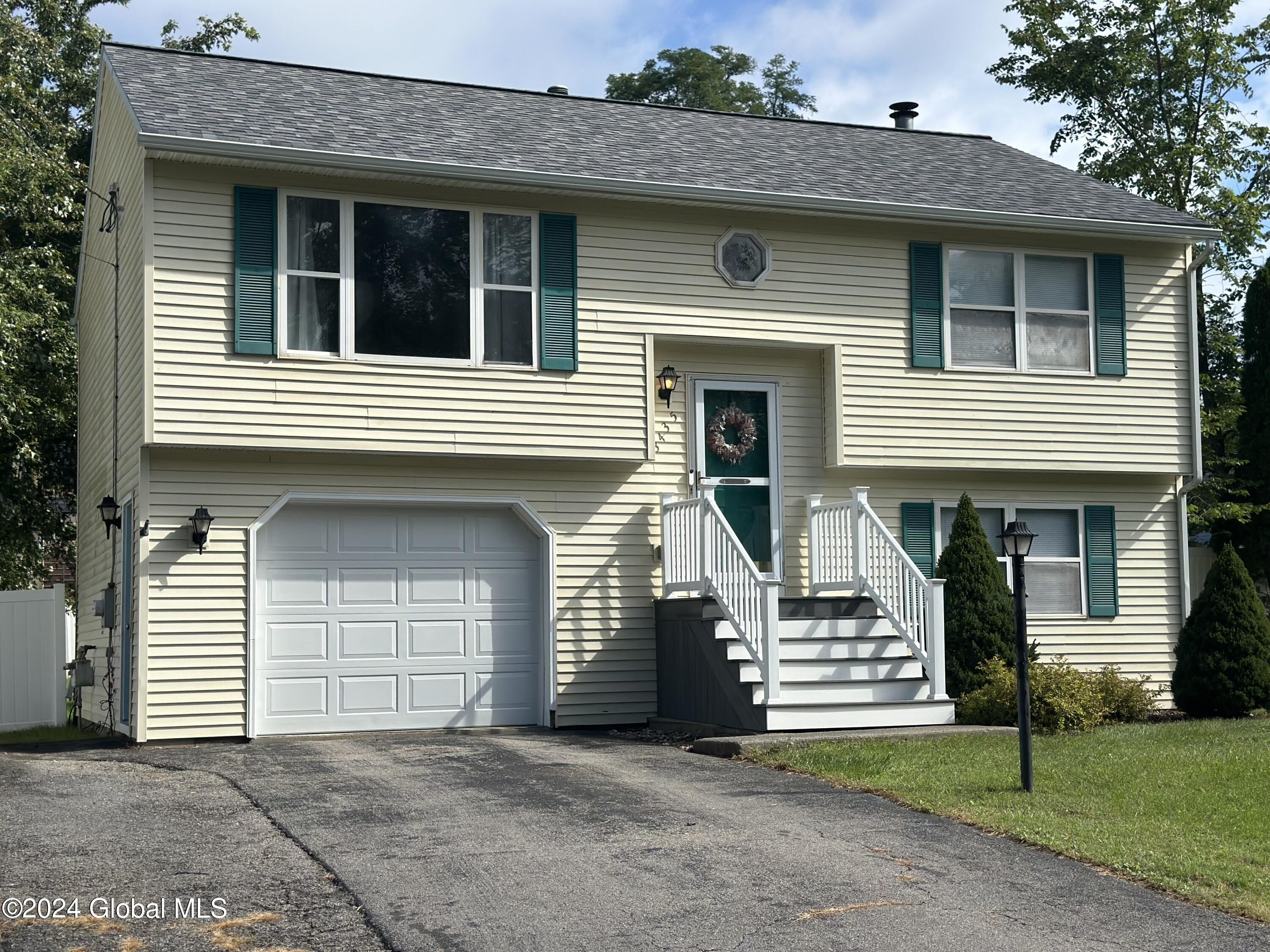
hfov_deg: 39.7
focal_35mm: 48
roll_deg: +0.9
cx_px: 635
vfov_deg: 30.3
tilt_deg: +5.6
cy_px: 476
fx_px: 1761
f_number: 1.78
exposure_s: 1/6211
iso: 100
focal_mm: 6.86
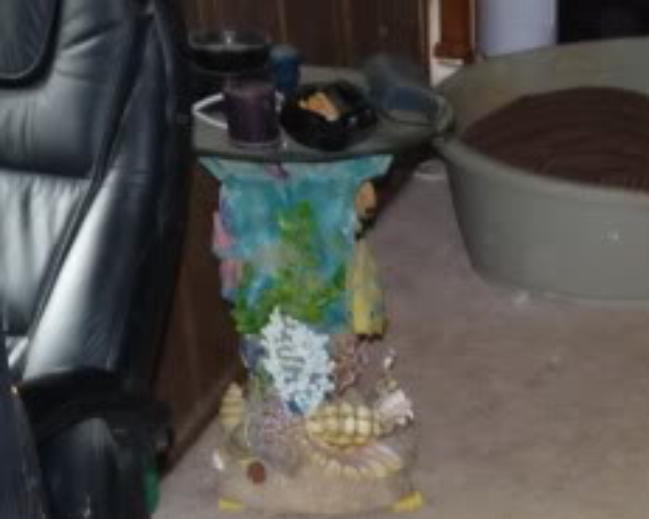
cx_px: 804
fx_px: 2248
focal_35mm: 117
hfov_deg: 15.7
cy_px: 872
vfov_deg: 12.3
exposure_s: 1/30
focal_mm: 4.8
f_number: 2.8
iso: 160
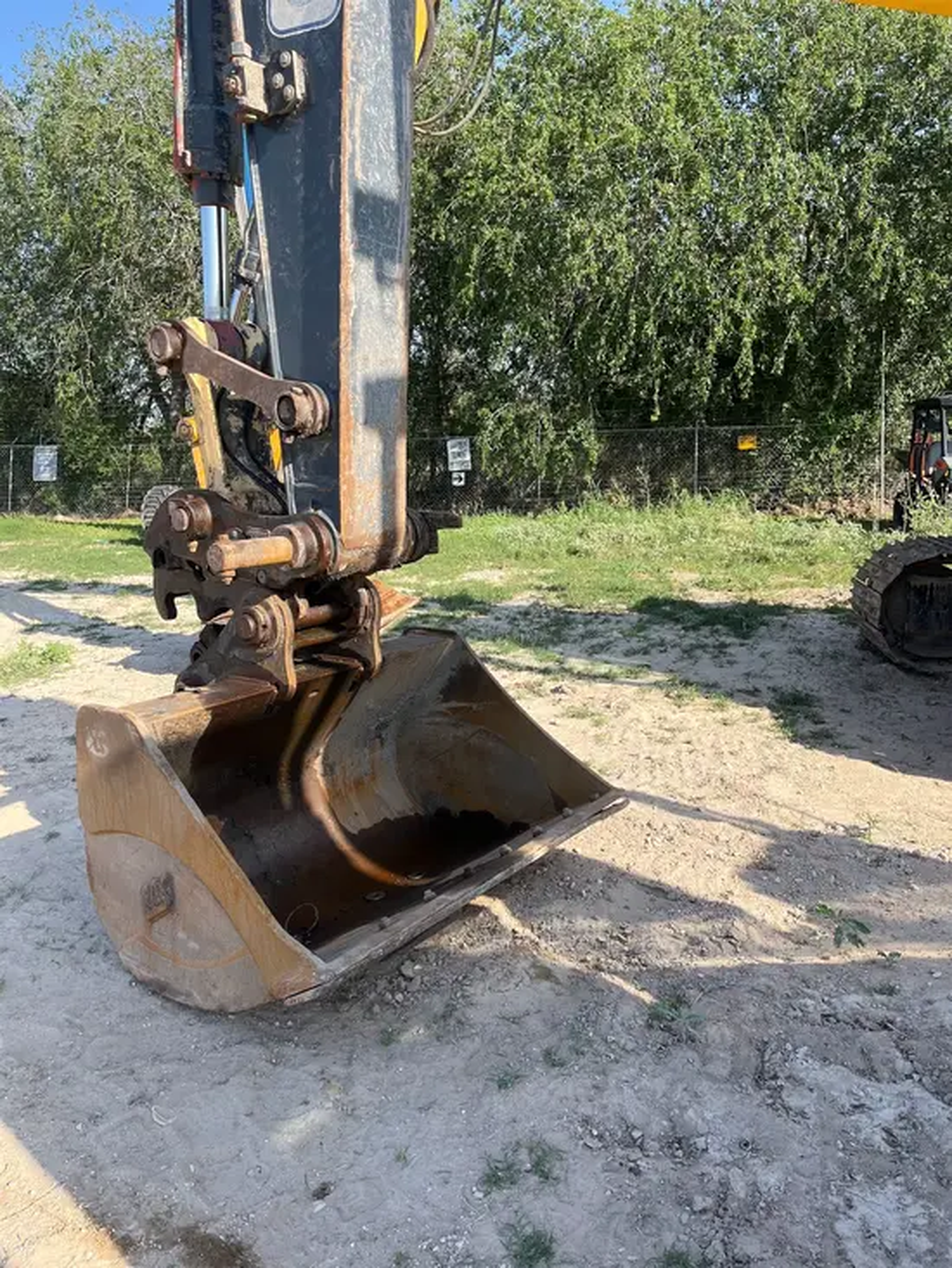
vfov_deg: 67.3
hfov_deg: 53.1
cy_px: 634
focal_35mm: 26
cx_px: 476
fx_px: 953
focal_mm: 5.1
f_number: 1.6
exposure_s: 1/1266
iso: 50
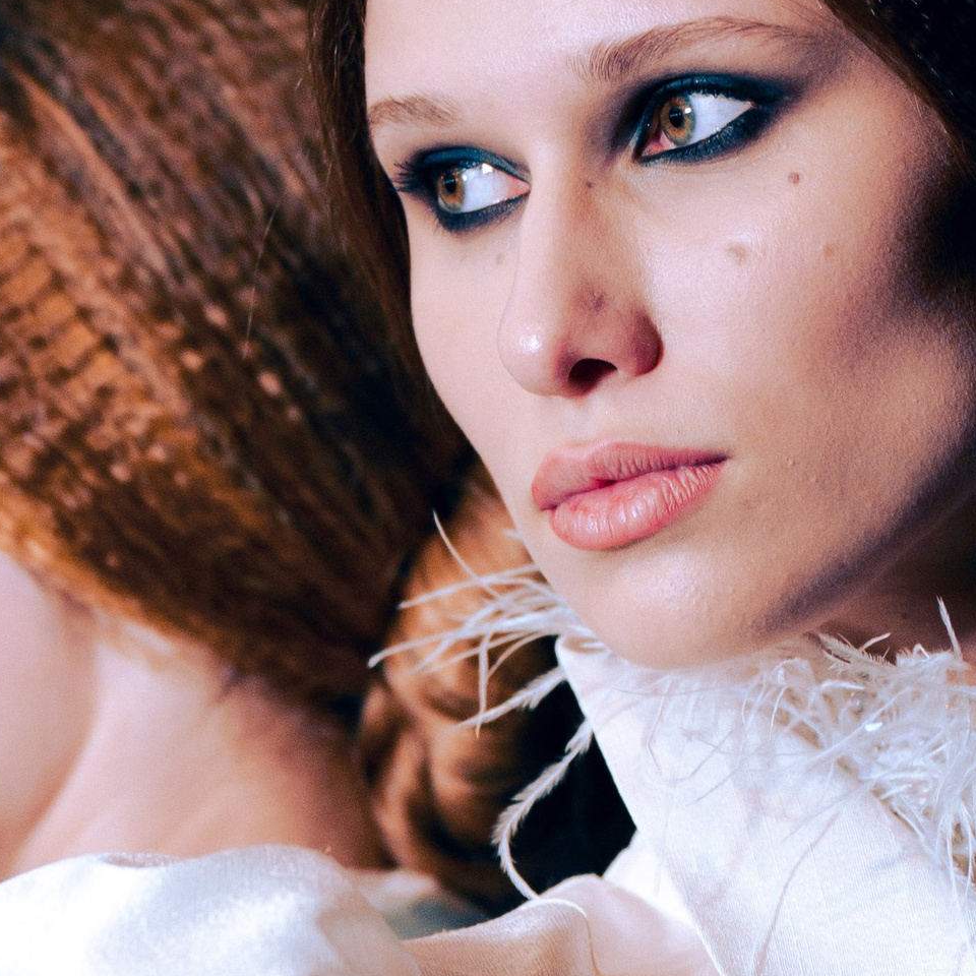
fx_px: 8677
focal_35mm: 272
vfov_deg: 6.4
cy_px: 919
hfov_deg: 6.4
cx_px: 214
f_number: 2.5
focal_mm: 80
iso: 640
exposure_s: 1/320
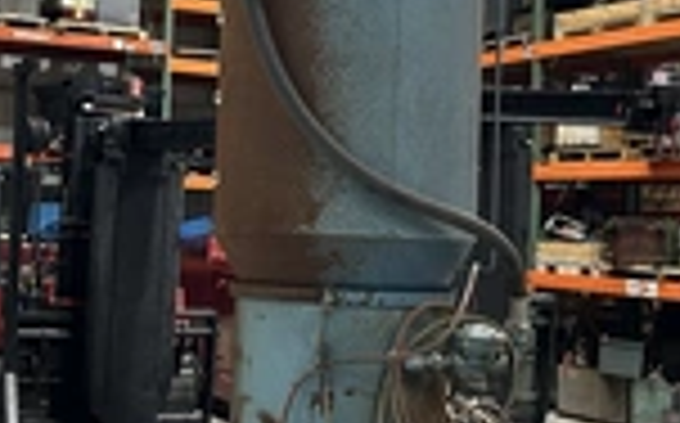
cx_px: 306
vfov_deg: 17.8
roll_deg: -1.1
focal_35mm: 73
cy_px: 144
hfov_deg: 28.2
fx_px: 1351
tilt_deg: +3.5
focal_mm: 5.7
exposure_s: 1/60
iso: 400
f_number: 1.5
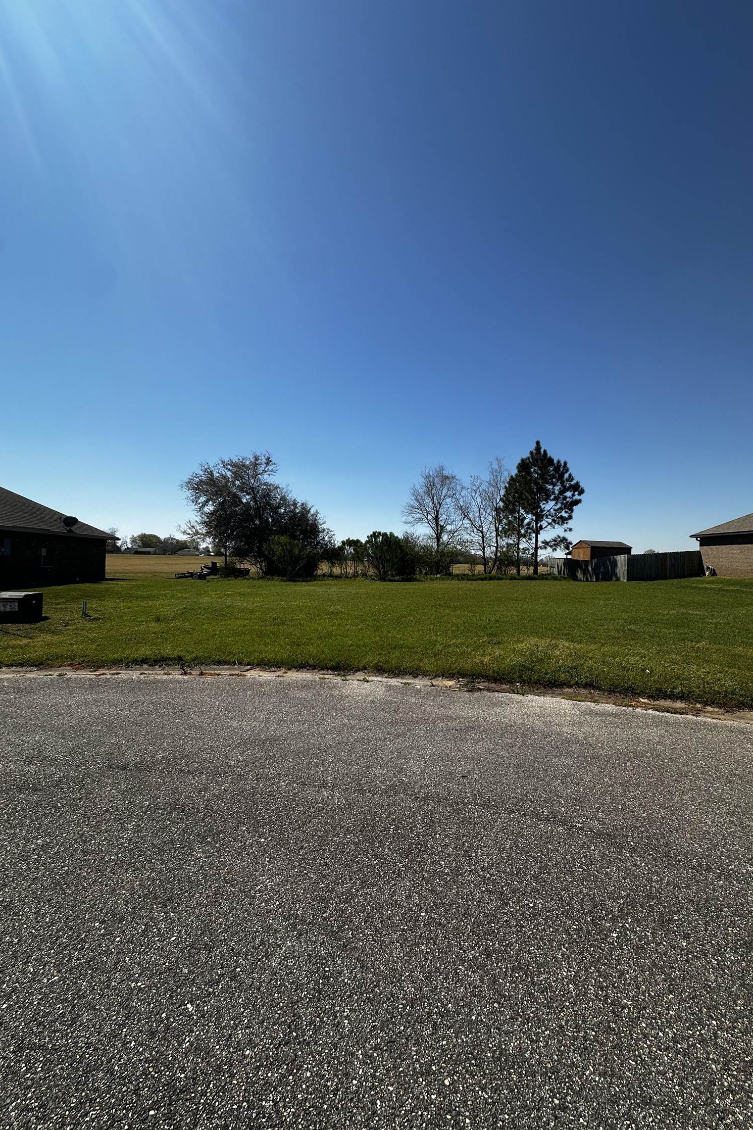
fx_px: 471
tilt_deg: +0.9
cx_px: 411
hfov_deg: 77.1
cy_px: 567
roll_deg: -2.8
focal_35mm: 15
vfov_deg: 100.4
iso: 50
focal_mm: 2.22
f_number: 2.2
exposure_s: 1/2451
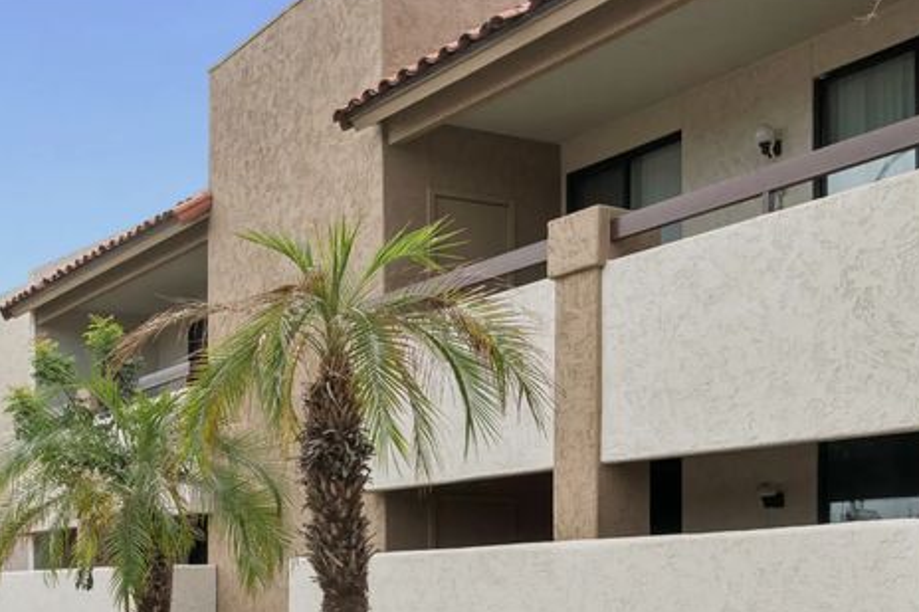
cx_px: 218
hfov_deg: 36.6
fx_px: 1352
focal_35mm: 53
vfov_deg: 25.1
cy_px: 472
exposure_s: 1/200
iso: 100
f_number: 8
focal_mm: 16
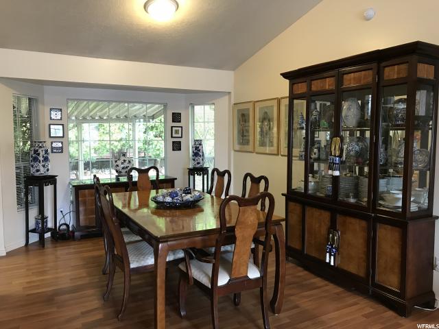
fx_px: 355
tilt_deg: -3.8
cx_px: 220
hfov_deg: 63.4
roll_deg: -0.4
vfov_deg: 49.7
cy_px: 164
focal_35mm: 28
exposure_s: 1/15
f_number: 1.8
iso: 50
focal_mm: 3.99
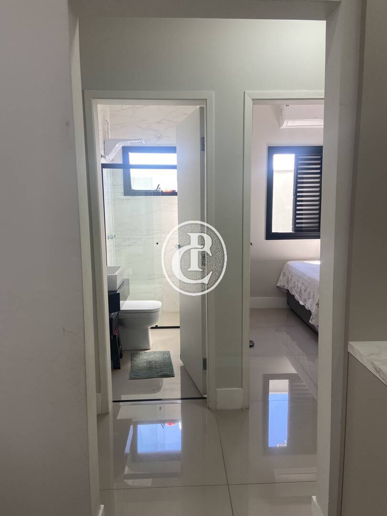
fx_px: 388
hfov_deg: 53.1
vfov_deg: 67.3
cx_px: 194
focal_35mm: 26
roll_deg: +1.2
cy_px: 258
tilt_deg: -8.3
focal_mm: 4.25
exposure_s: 1/120
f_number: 1.8
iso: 80
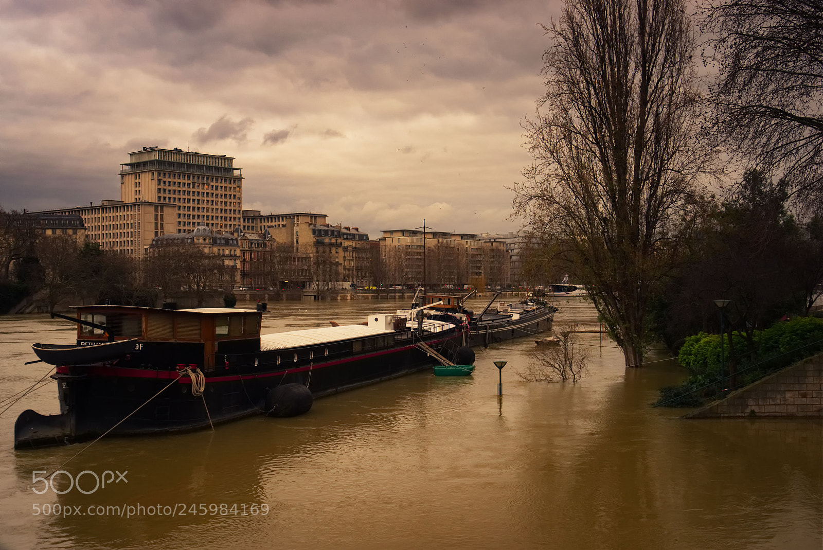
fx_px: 892
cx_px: 412
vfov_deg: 34.3
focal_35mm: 39
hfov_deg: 49.5
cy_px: 275
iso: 640
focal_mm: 39
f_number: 4
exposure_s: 1/250
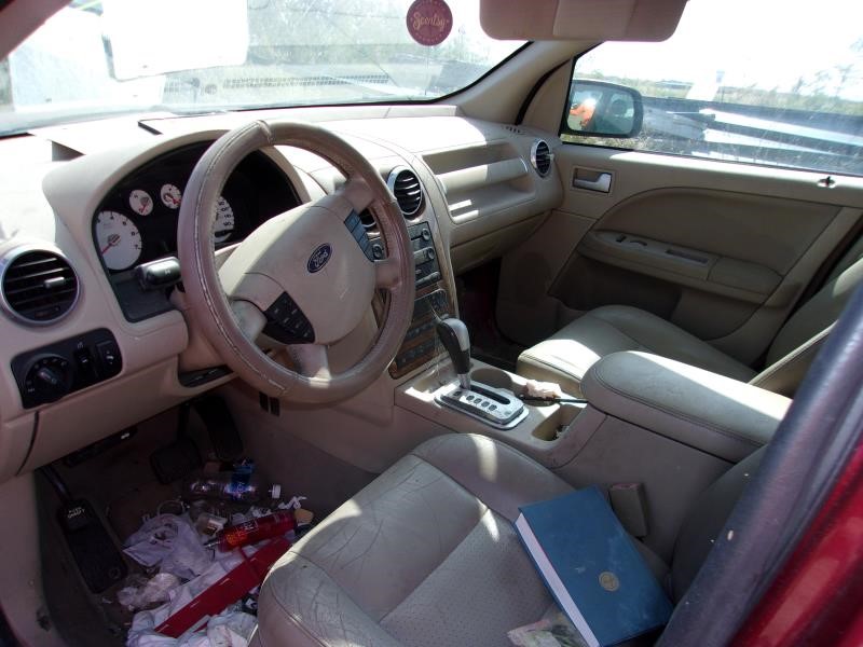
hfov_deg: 65.3
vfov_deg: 51.4
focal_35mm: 27
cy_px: 324
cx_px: 432
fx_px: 673
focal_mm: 4.9
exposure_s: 1/400
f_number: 3
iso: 80
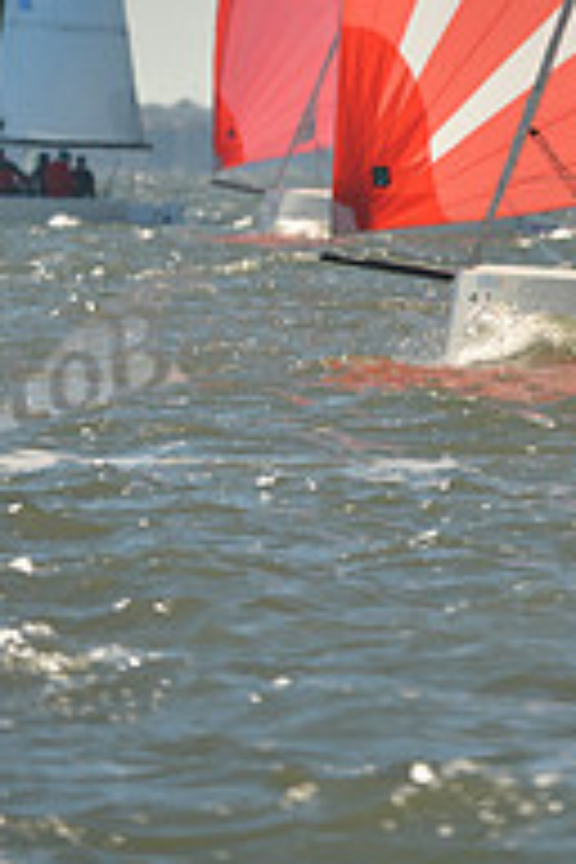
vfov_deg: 2.4
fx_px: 20350
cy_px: -392
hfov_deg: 1.6
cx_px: 686
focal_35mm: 848
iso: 200
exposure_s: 1/2000
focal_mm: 280
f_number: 5
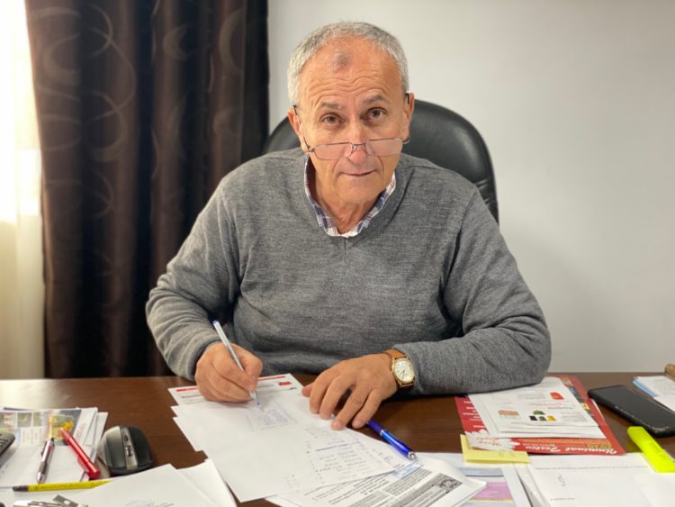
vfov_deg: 28.0
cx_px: 338
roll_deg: -2.8
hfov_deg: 36.8
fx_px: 1014
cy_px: 254
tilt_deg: -14.4
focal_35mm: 52
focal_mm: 6
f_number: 2
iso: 160
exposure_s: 1/33
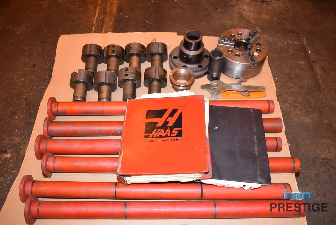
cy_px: 112
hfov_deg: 57.2
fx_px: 308
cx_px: 168
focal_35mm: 33
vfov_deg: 40.0
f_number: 4
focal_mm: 22
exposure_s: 1/125
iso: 900
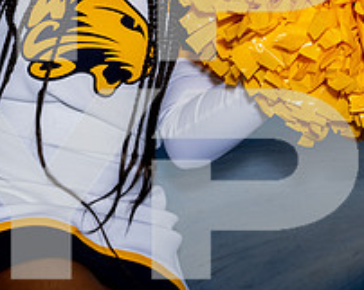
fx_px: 1248
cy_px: -33
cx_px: 123
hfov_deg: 16.6
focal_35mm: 116
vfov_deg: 13.0
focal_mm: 43
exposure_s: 1/250
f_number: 5.6
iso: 100
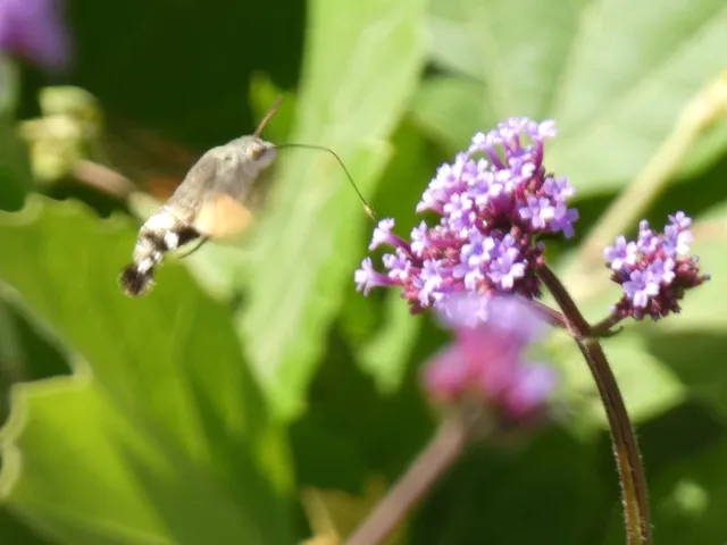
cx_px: 364
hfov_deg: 3.1
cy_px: 272
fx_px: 13483
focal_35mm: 642
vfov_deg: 2.3
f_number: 5.6
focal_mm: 115
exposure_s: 1/100
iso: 125
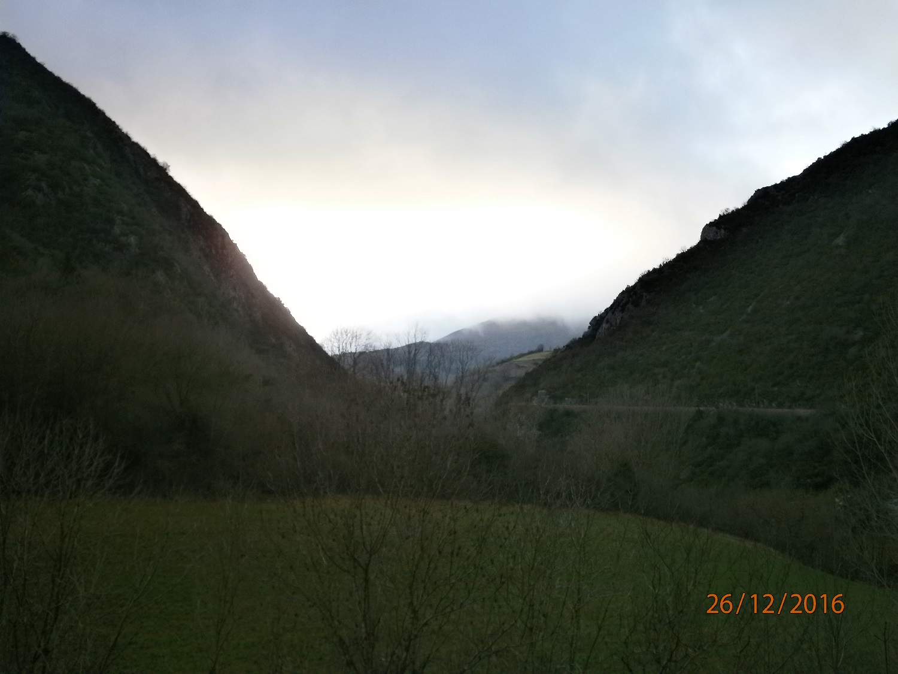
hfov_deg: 40.4
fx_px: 1219
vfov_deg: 30.9
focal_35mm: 47
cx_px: 449
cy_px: 337
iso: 80
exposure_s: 1/125
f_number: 3.4
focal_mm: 8.3
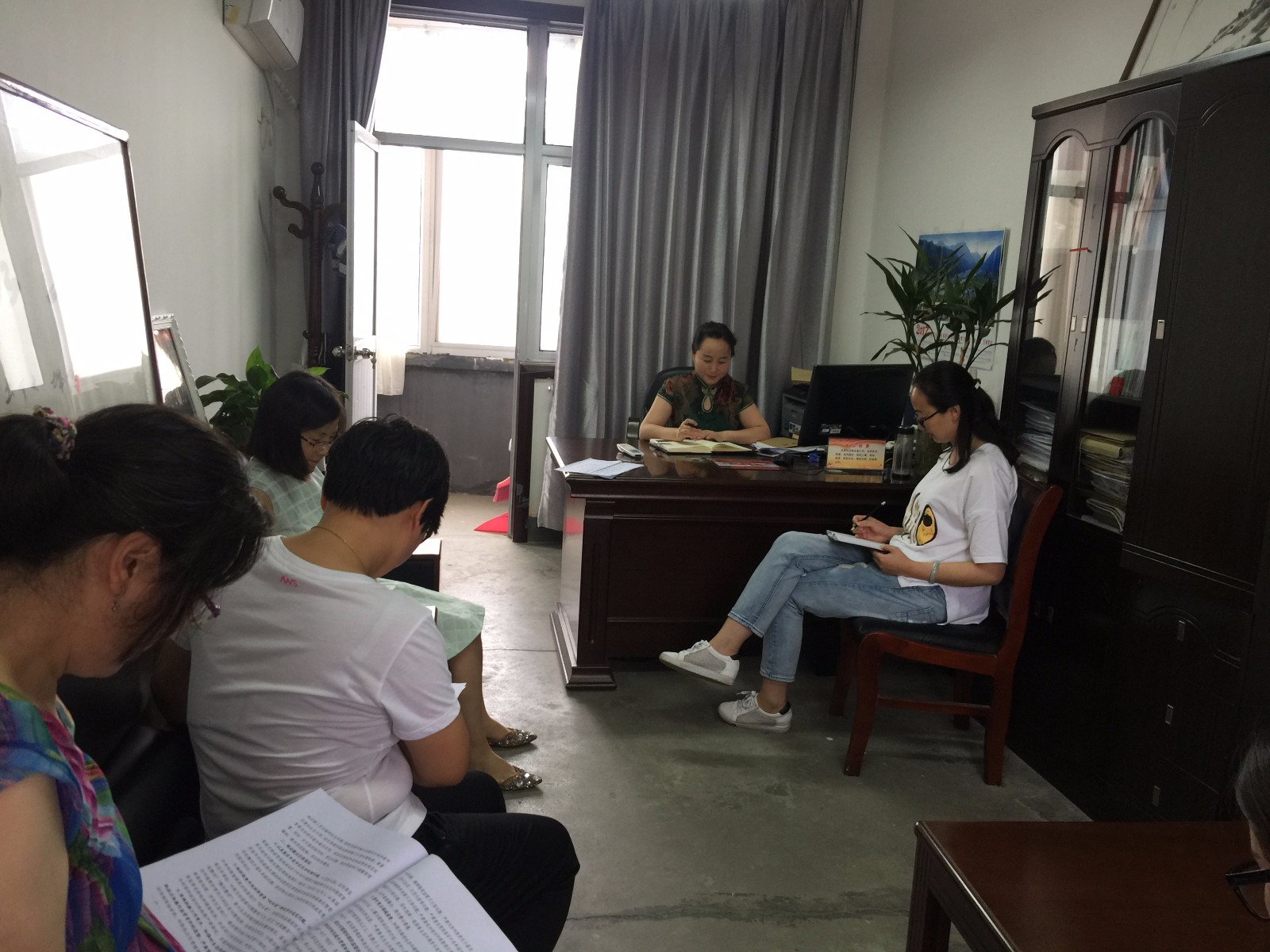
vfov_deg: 48.2
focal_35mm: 29
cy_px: 476
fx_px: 1064
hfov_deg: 61.7
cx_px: 635
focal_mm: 4.15
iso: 40
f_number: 2.2
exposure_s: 1/33
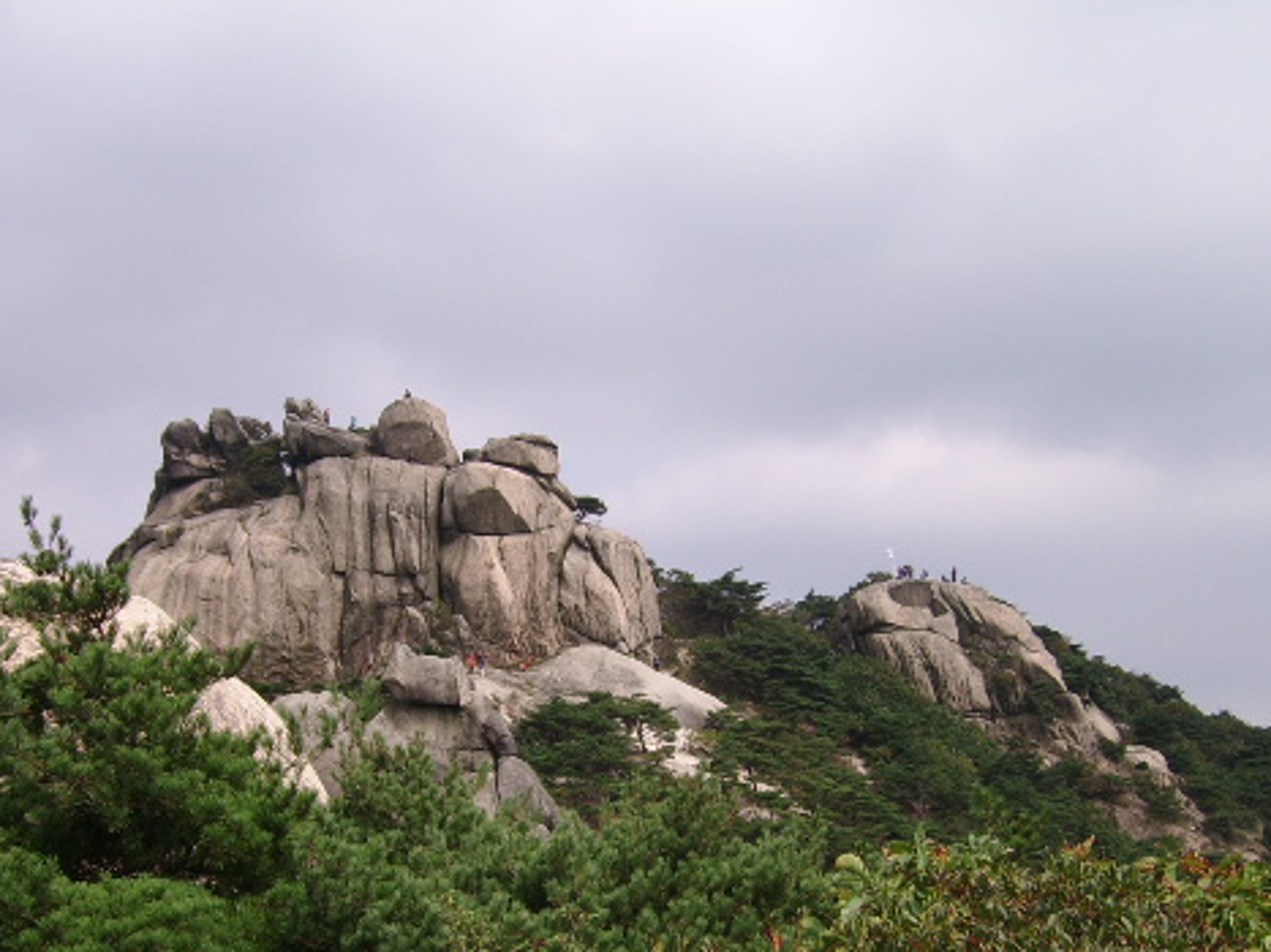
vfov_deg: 30.1
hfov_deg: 39.6
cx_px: 582
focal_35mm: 48
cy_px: 626
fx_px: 1762
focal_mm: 5.95
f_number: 5.8
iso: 50
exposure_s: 1/353
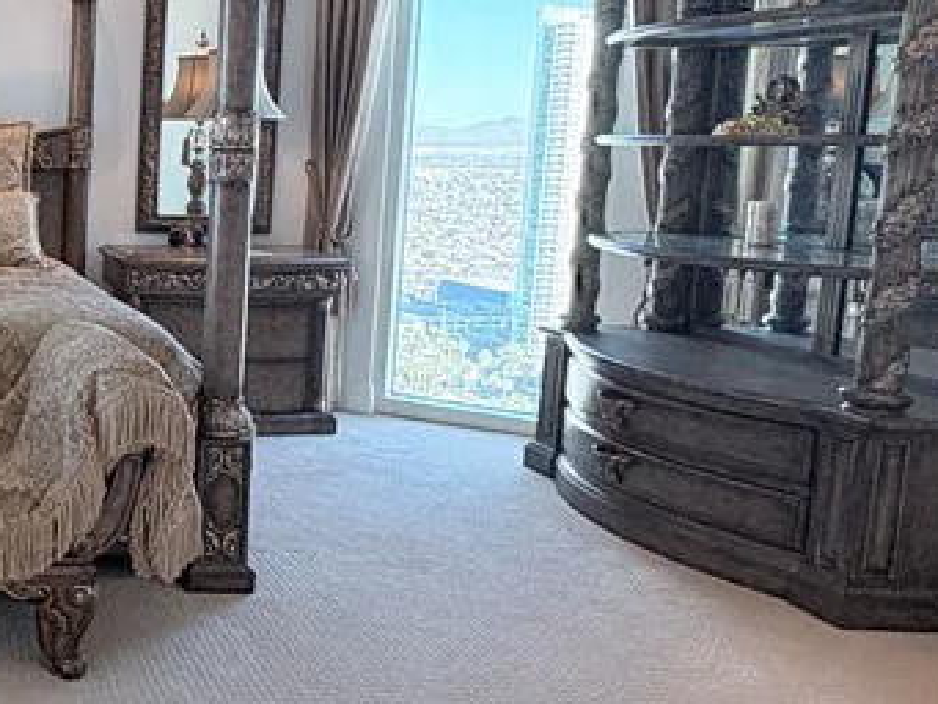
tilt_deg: -7.4
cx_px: -168
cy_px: 286
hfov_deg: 35.8
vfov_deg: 34.3
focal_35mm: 42
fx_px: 1138
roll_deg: +0.0
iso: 160
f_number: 2.2
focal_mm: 2.22
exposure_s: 1/120
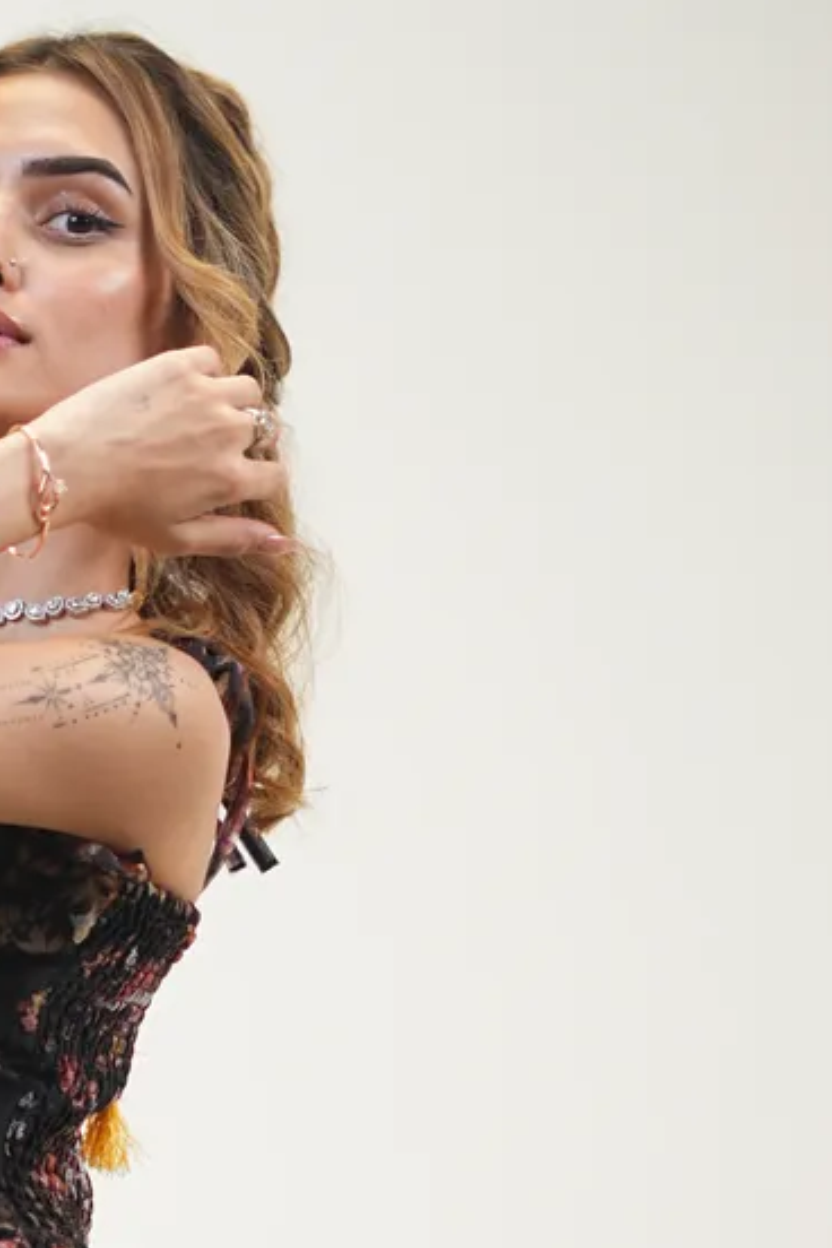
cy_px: 1524
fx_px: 5650
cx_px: -59
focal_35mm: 163
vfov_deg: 12.3
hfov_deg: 8.4
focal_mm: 50
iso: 160
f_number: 1.8
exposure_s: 1/160
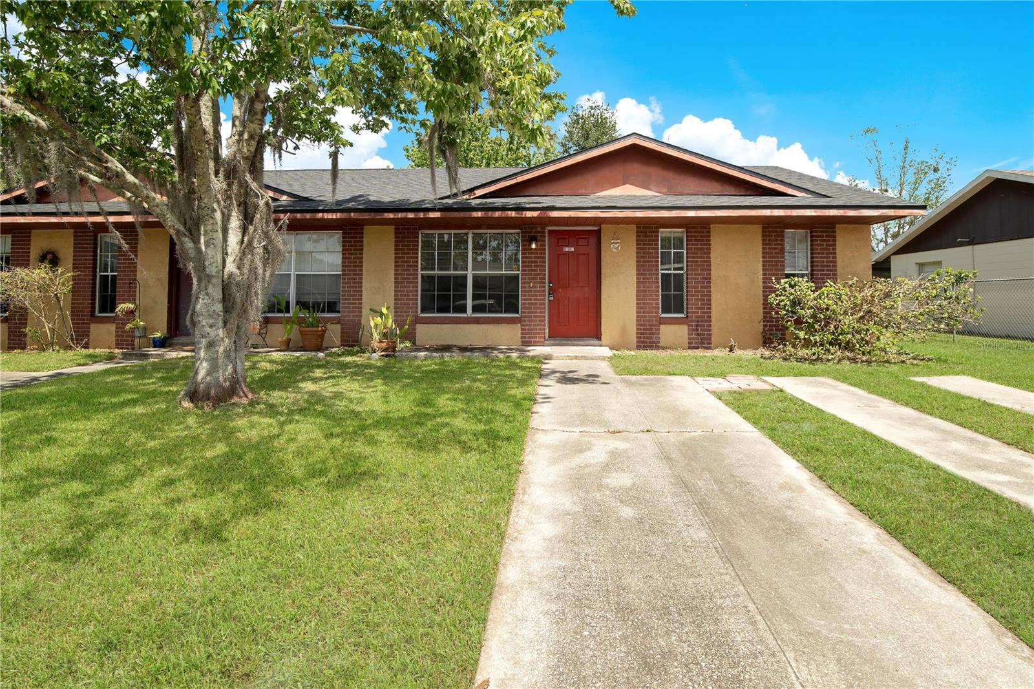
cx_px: 517
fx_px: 459
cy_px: 344
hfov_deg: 96.7
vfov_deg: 73.7
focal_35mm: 16
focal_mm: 16
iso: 100
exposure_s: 1/100
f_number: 7.1
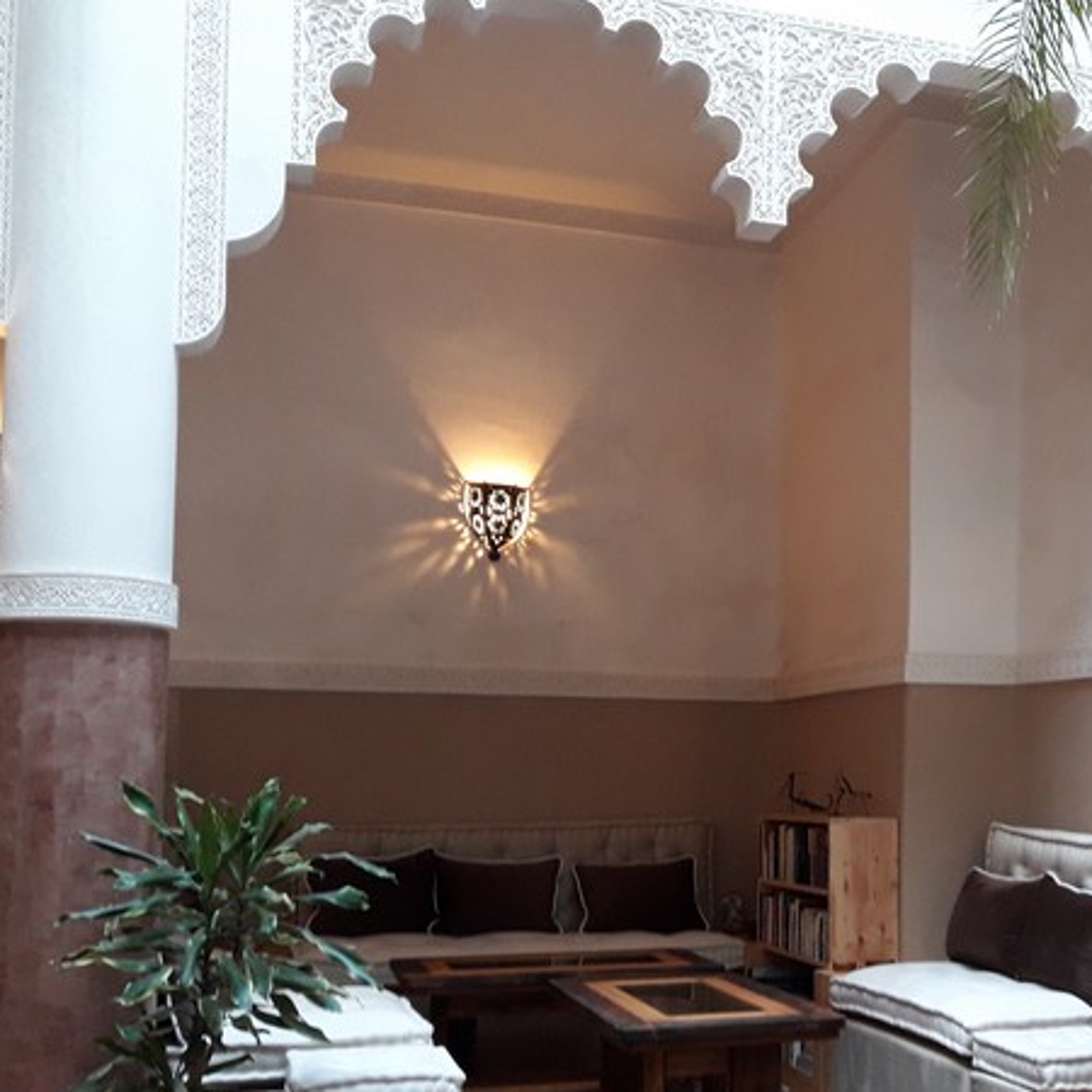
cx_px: 849
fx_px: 1570
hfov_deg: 37.2
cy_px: 704
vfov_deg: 38.0
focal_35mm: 44
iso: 200
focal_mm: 3.7
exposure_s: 1/17
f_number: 1.9
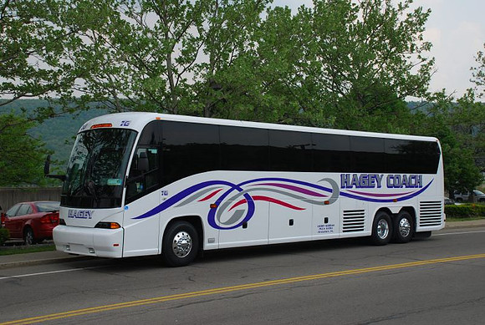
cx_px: 242
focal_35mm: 48
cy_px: 162
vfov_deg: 28.2
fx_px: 648
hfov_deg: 41.0
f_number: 7.1
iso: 100
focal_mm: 32
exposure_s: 1/250
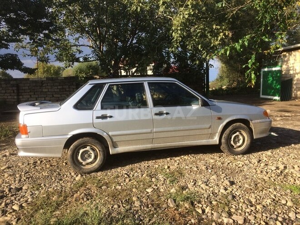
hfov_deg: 61.7
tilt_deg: -5.8
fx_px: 251
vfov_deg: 48.2
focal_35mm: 29
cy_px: 112
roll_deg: -0.8
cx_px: 150
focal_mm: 4.15
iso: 32
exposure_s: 1/954
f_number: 2.2
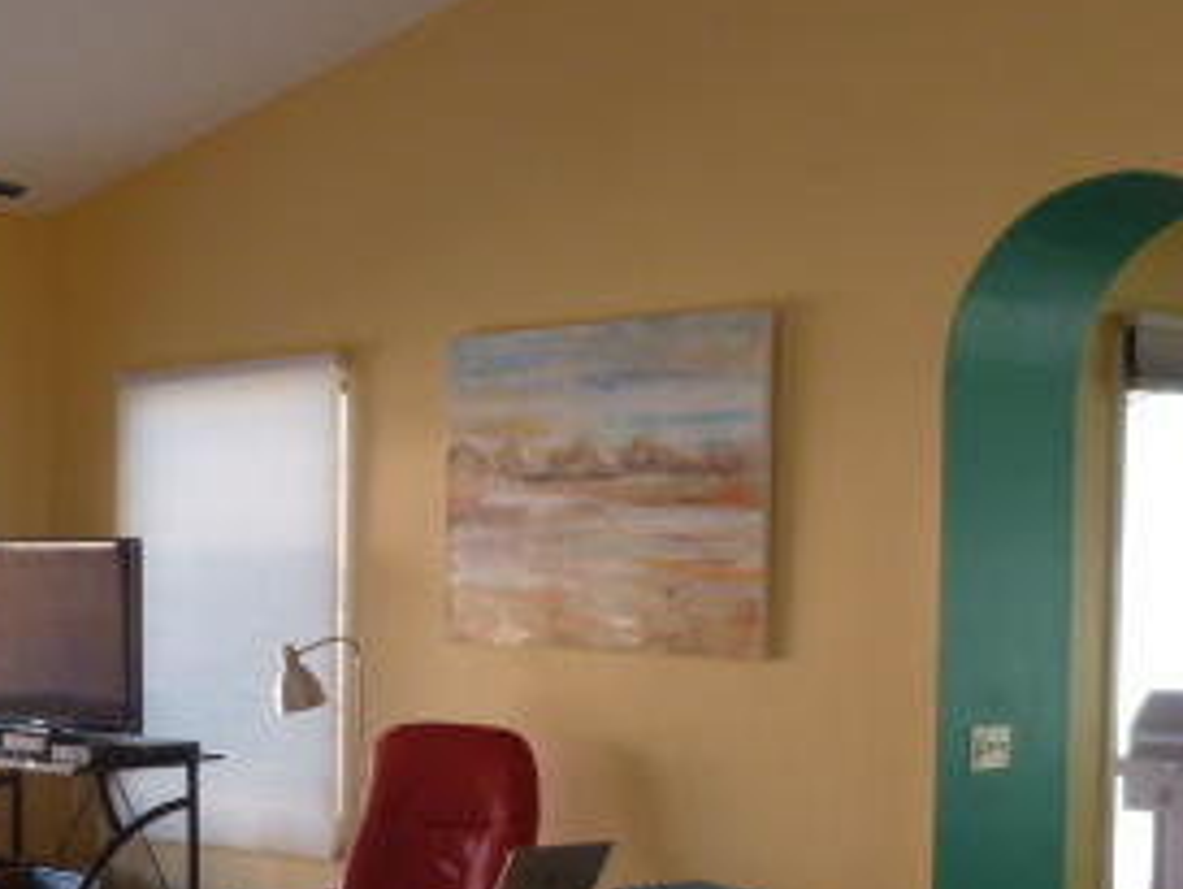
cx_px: 217
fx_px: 2325
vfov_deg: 21.4
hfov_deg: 27.9
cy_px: 707
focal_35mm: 68
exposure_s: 1/30
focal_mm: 4.7
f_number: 3.4
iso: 160
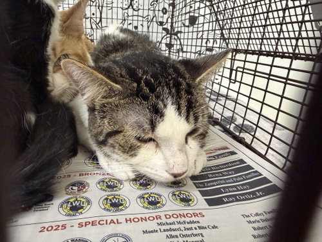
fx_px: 223
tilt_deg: -18.0
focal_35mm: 24
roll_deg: -5.7
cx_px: 161
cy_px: 121
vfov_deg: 56.8
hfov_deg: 71.6
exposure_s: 1/60
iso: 500
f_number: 2.2
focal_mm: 2.22
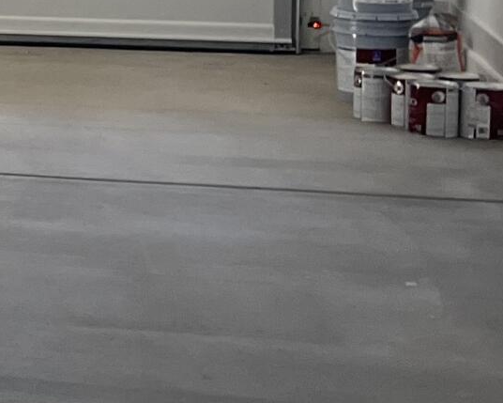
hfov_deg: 11.2
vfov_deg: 10.6
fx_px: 2114
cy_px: -111
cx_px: -740
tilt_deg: -5.4
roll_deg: +0.6
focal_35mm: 142
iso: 125
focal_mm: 5.1
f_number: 1.6
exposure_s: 1/120
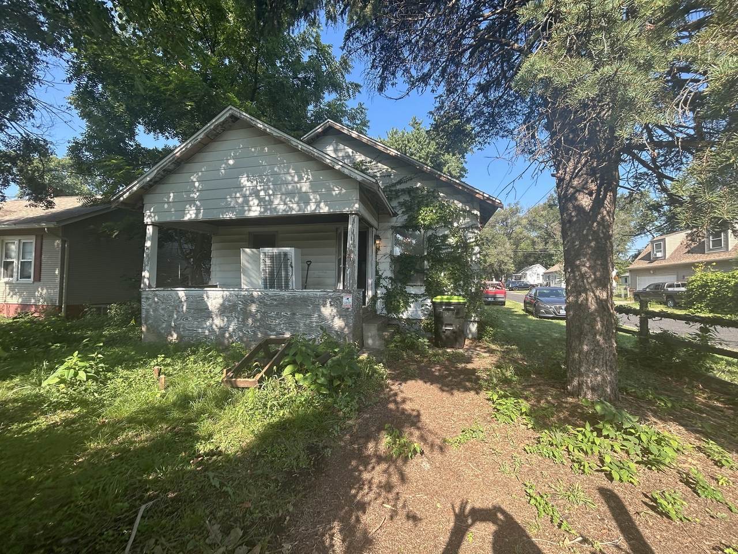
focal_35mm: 14
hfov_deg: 102.1
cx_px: 369
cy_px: 277
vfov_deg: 85.7
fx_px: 298
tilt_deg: +1.3
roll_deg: -0.2
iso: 32
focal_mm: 1.54
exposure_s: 1/185
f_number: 2.4
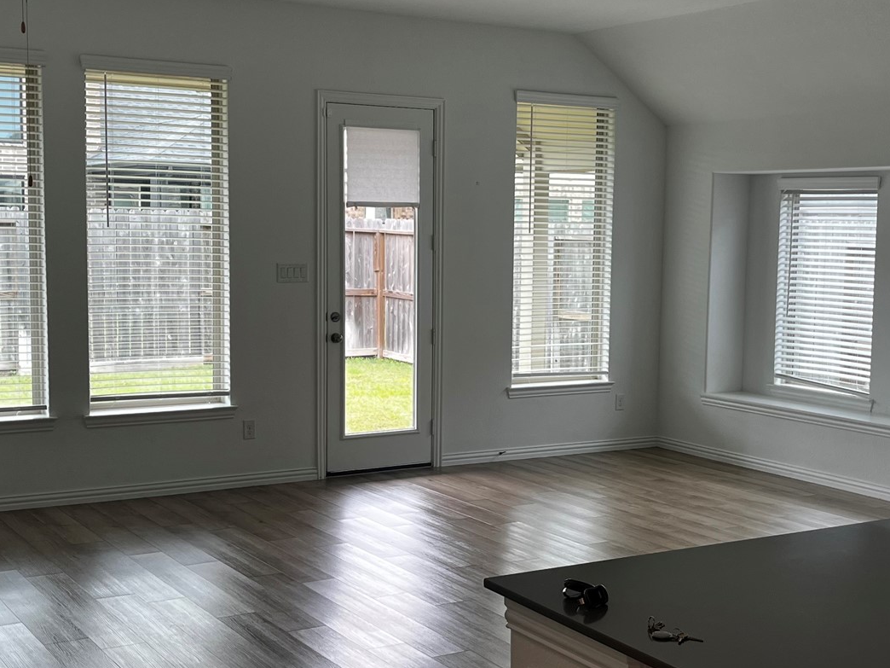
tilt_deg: -6.4
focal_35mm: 51
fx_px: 1311
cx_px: 476
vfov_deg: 28.6
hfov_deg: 37.5
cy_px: 350
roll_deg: +0.4
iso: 50
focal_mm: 5.1
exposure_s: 1/120
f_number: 1.6
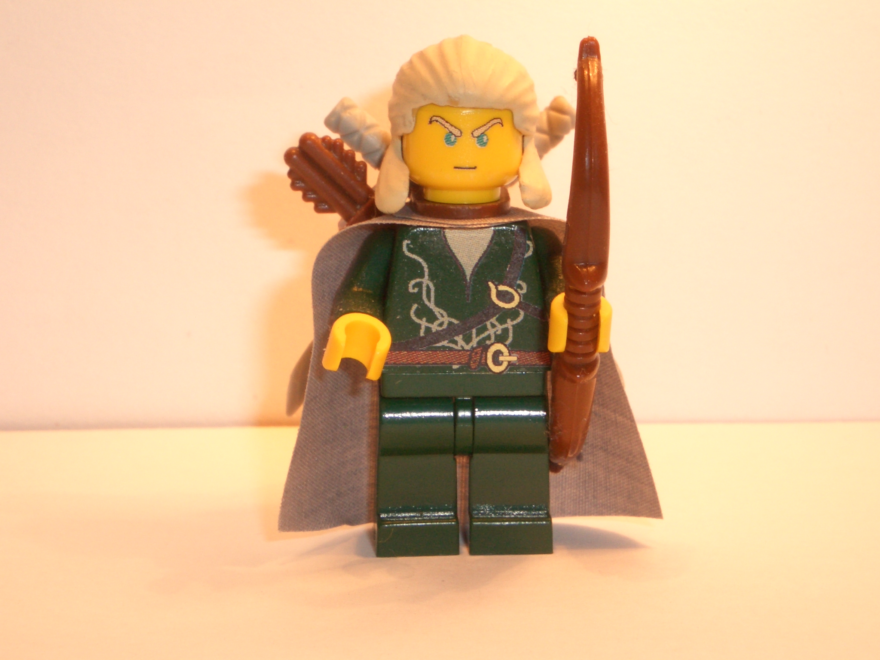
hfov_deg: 19.3
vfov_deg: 14.5
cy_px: 330
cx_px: 440
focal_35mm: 102
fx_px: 2593
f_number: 6.6
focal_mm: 13.5
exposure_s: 1/100
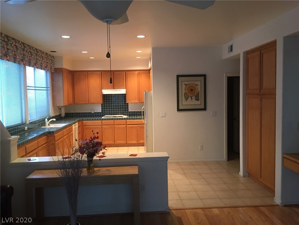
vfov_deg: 48.2
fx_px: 250
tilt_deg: -2.8
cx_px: 150
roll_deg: +0.2
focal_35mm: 29
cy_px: 112
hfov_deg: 61.7
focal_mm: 4.15
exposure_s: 1/8
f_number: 2.2
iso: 100
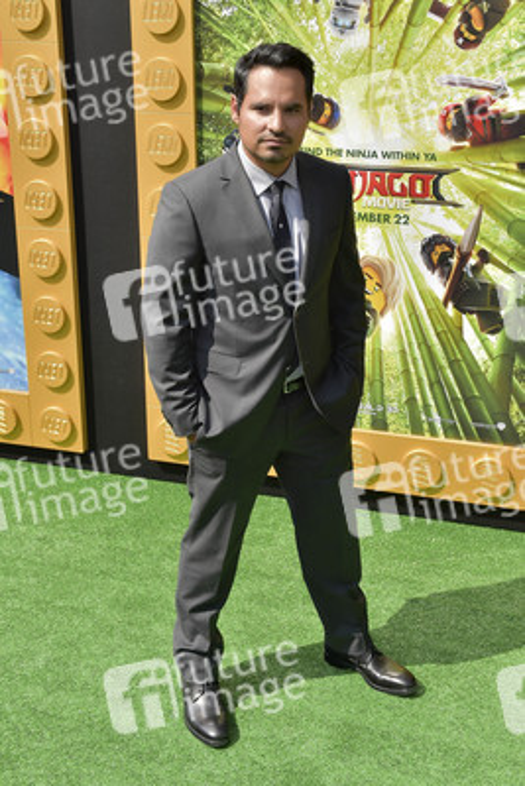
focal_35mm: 40
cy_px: 393
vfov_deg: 48.4
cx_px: 262
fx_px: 874
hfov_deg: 33.4
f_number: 6.3
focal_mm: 40
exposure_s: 1/320
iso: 200
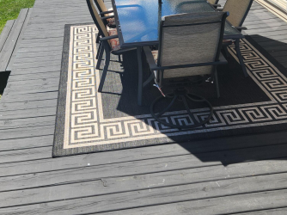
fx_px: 381
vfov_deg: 30.4
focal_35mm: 46
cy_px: 33
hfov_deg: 41.2
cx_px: 128
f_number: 1.8
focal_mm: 5.4
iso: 20
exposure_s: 1/1132
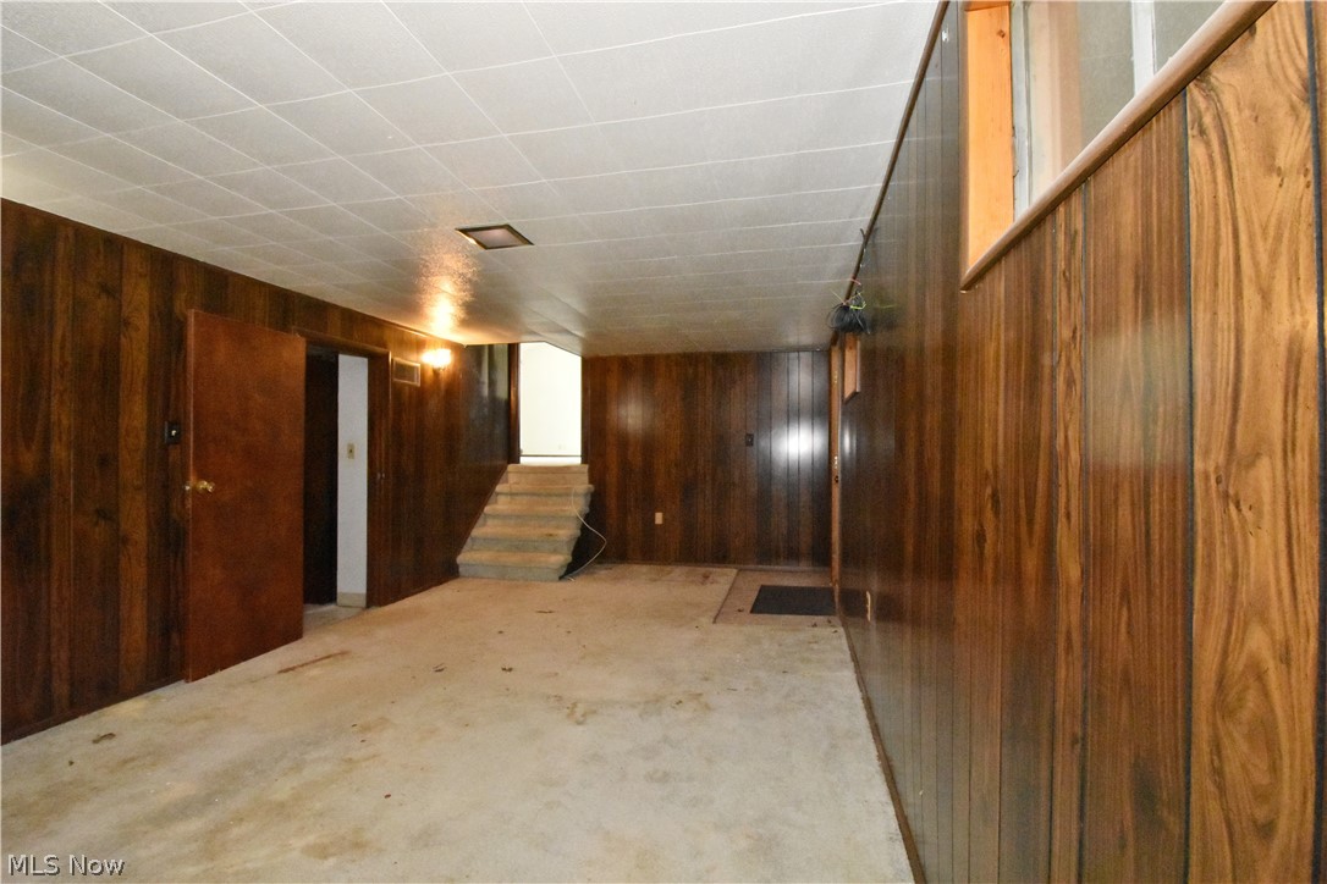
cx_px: 664
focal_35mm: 15
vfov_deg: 77.3
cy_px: 442
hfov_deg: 100.4
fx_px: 553
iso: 5000
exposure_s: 1/60
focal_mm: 10
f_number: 11
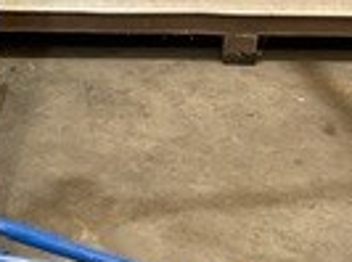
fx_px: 1420
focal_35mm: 140
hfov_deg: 13.8
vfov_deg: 10.3
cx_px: -32
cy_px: -85
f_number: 1.8
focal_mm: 3
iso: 160
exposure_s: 1/60
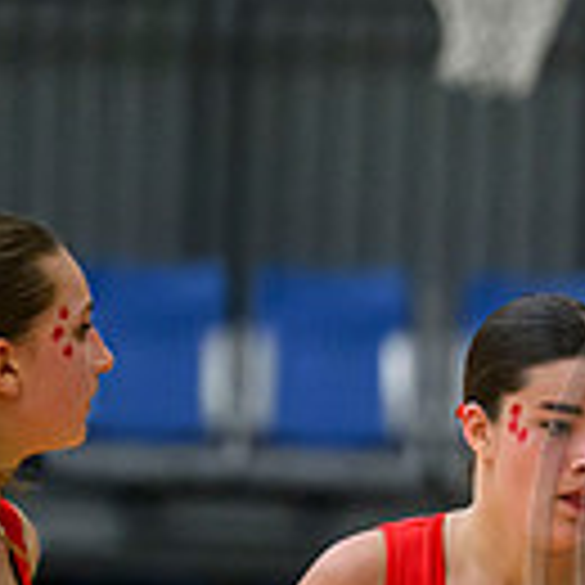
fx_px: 17342
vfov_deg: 1.9
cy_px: 564
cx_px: 1295
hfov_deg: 1.9
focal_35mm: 907
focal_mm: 200
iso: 5000
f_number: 2.8
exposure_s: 1/800
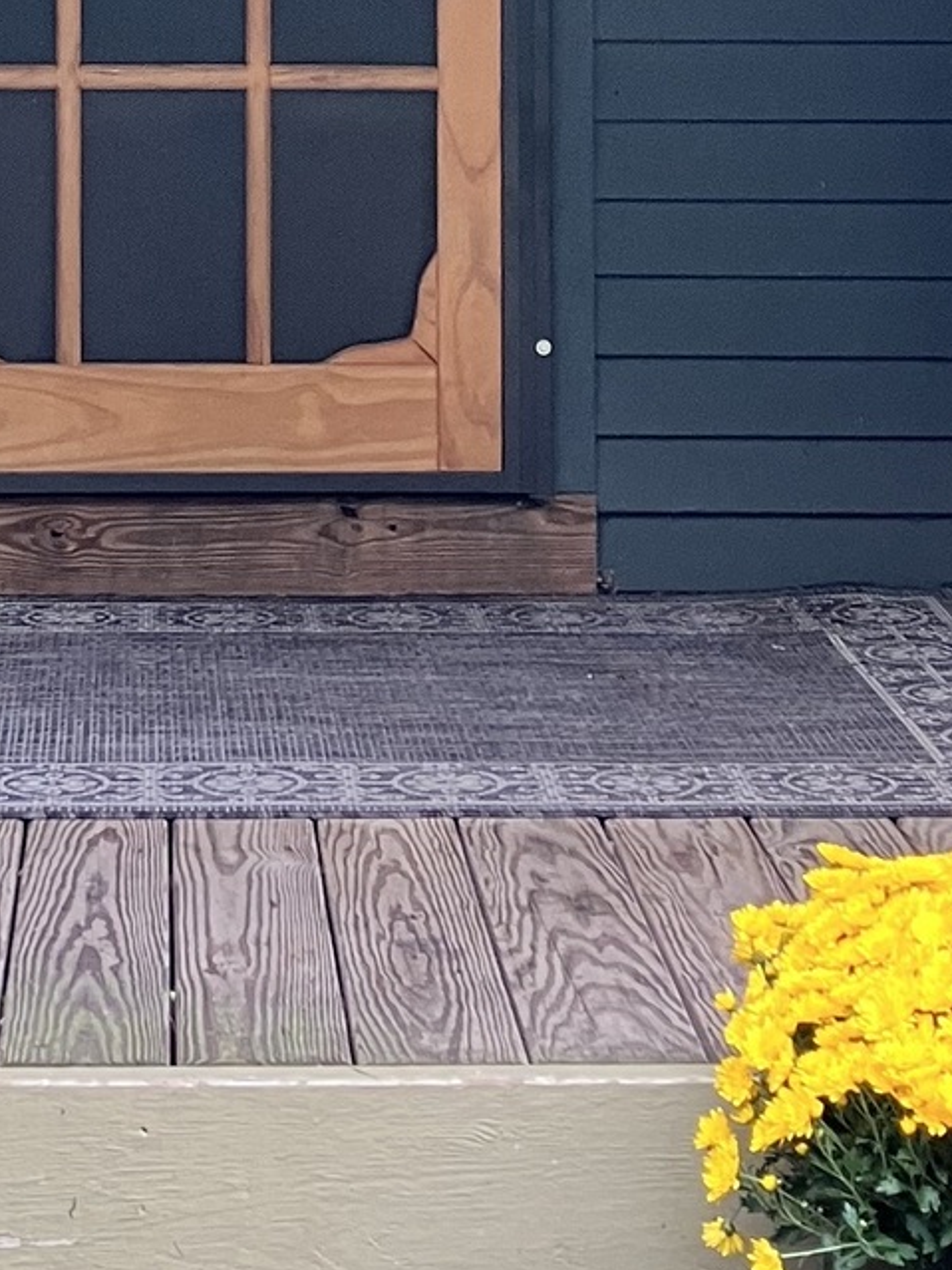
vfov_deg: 18.9
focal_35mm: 101
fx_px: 3705
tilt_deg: -1.4
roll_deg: +0.9
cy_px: -8
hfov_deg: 14.5
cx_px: 153
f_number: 1.8
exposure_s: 1/60
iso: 100
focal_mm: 3.99
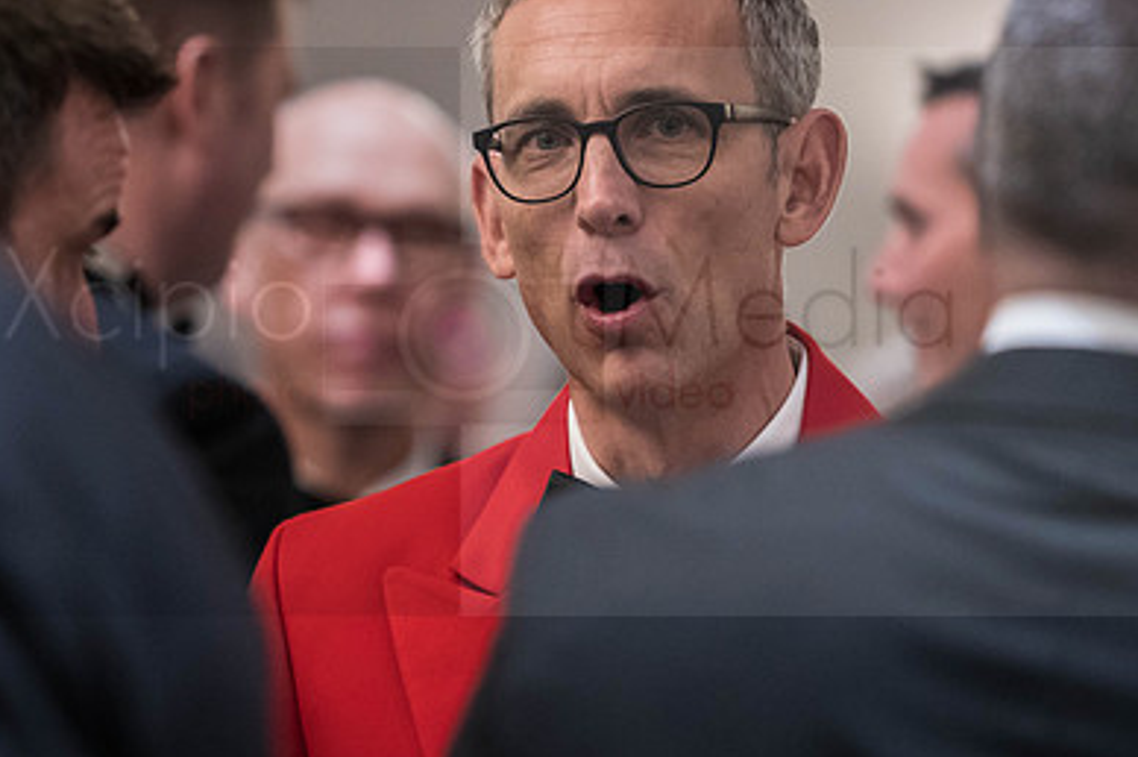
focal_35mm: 323
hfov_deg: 6.4
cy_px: 285
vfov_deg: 4.2
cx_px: 396
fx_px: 10202
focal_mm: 200
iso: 6400
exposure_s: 1/100
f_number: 2.8
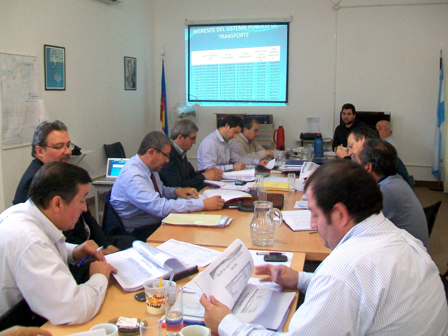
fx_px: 466
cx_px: 224
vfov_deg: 39.7
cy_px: 168
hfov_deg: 51.4
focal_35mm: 36
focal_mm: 6
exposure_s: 1/15
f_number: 2.7
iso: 160
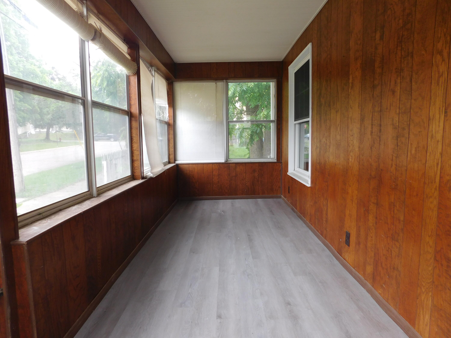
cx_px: 226
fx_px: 300
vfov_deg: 58.9
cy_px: 169
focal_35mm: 23
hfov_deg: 73.9
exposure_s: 1/50
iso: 125
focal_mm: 4
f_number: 3
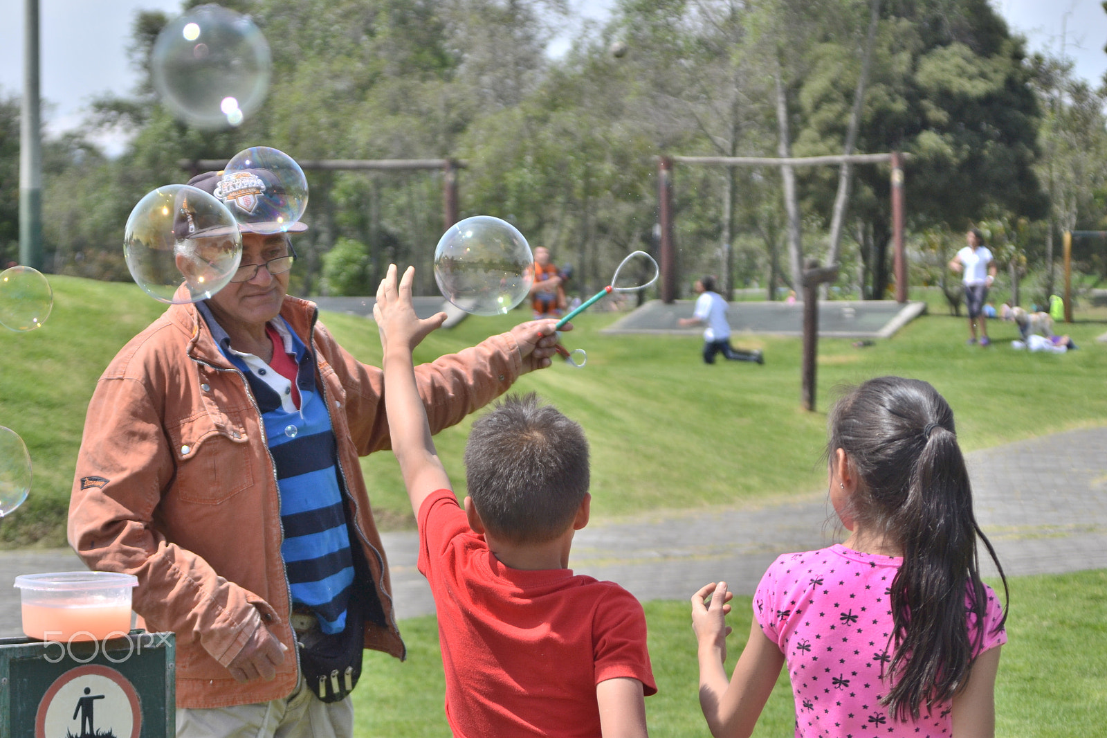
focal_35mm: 108
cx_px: 554
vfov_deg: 12.7
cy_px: 369
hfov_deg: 18.9
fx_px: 3320
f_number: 5.6
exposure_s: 1/640
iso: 100
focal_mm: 72
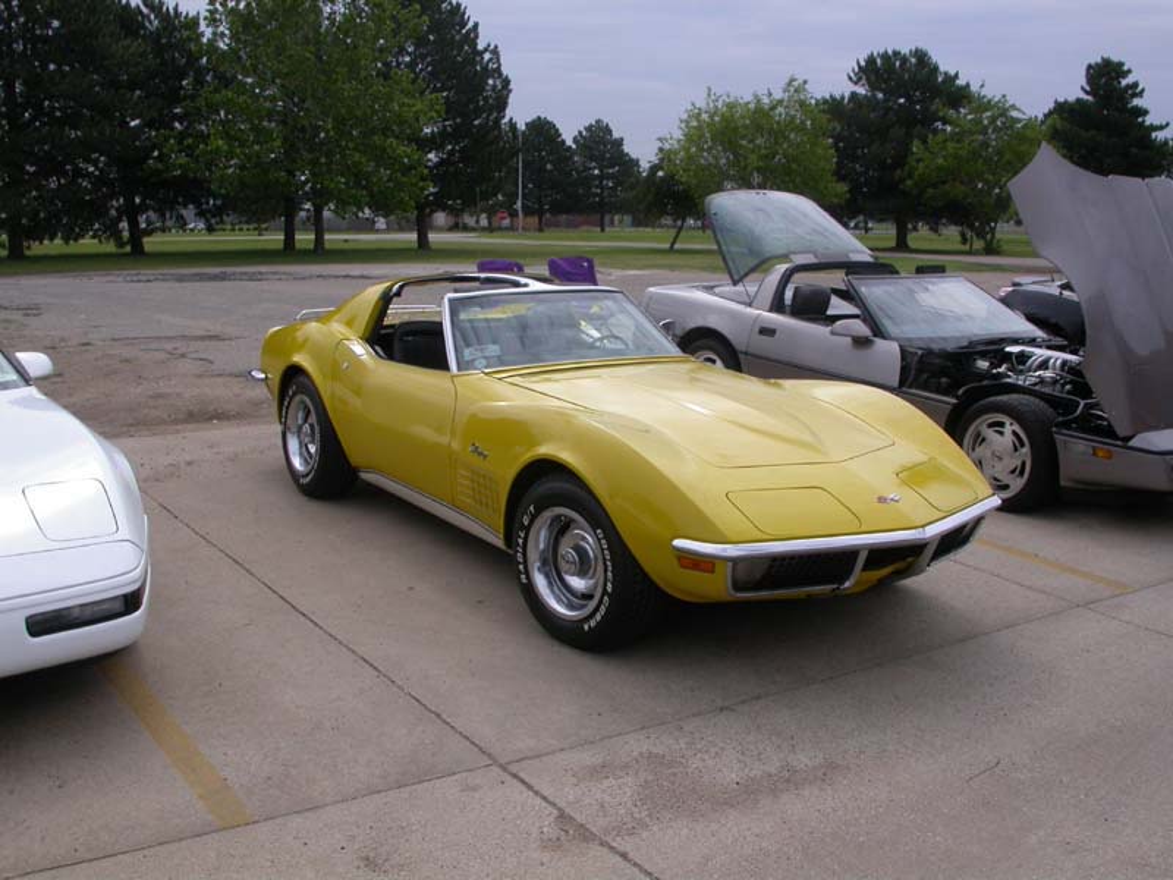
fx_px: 1288
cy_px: 440
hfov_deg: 49.0
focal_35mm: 38
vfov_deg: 37.7
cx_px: 586
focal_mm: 7.85
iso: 100
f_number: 7.5
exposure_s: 1/414
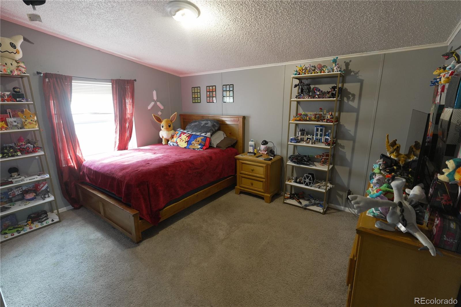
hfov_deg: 95.0
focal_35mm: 16
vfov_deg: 72.0
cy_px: 154
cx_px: 230
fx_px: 211
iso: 1000
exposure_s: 1/40
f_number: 2.8
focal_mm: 11
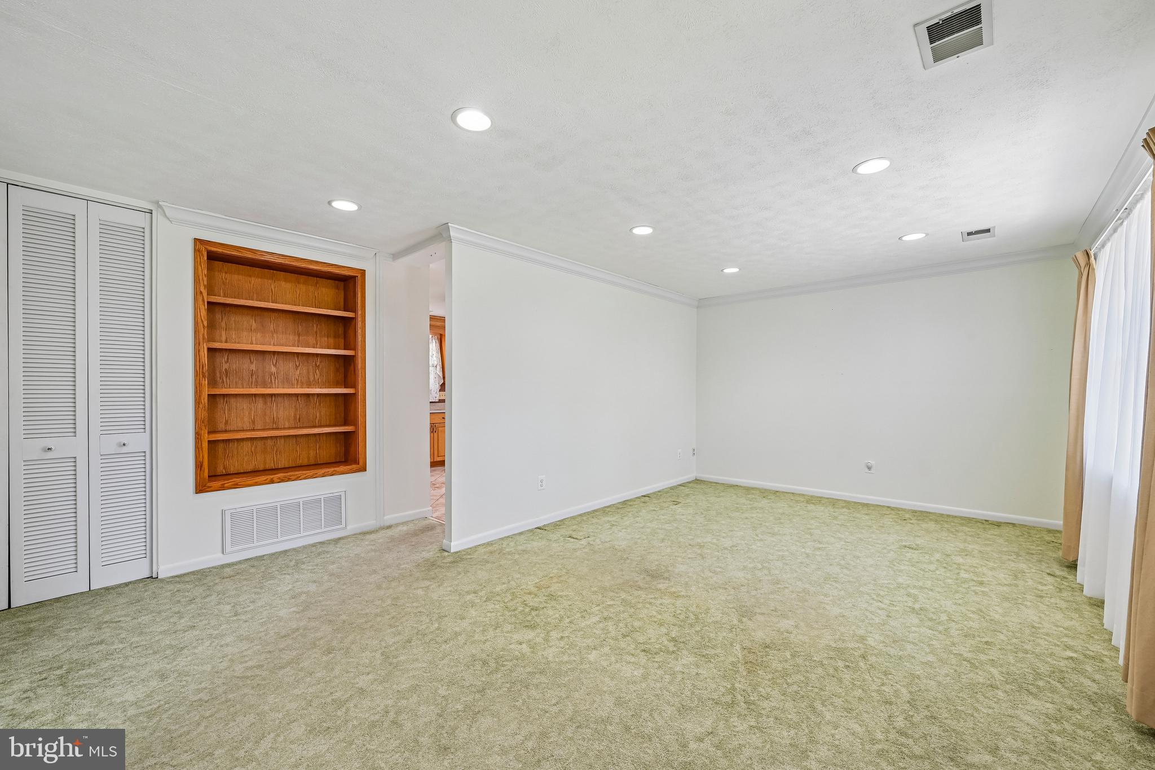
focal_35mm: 14
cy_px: 385
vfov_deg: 81.2
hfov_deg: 104.3
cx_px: 578
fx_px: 449
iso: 200
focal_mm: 14
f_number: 8
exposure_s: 1/15
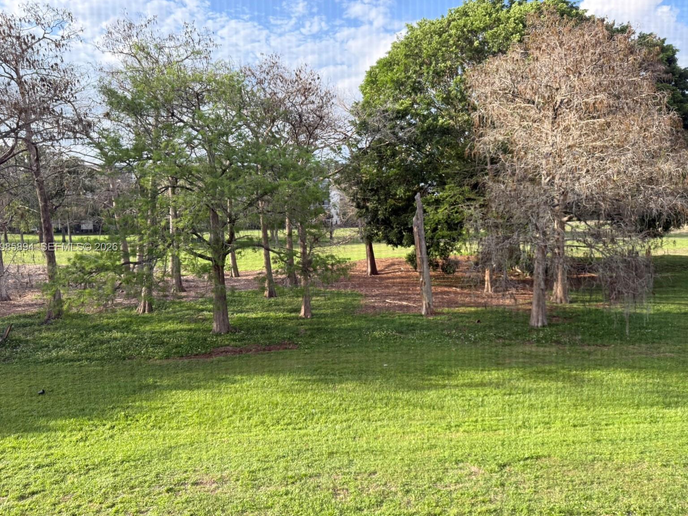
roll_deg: +0.4
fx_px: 497
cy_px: 248
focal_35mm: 25
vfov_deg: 54.9
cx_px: 337
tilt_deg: -3.4
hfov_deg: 69.4
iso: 100
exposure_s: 1/909
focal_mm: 6.76
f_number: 1.78
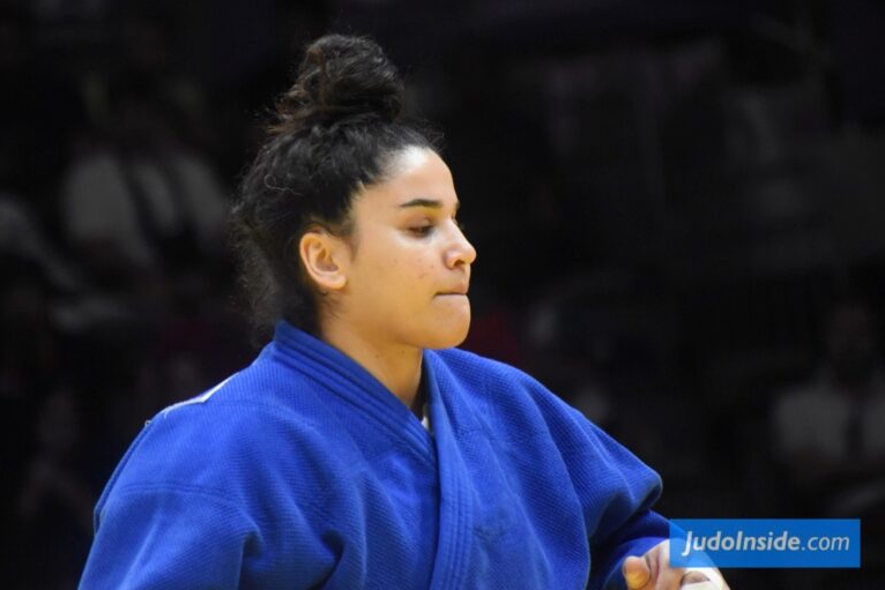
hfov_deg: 4.6
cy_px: 296
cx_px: 442
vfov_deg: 3.0
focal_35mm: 452
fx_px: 11113
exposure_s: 1/800
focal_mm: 300
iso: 3200
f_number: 6.3
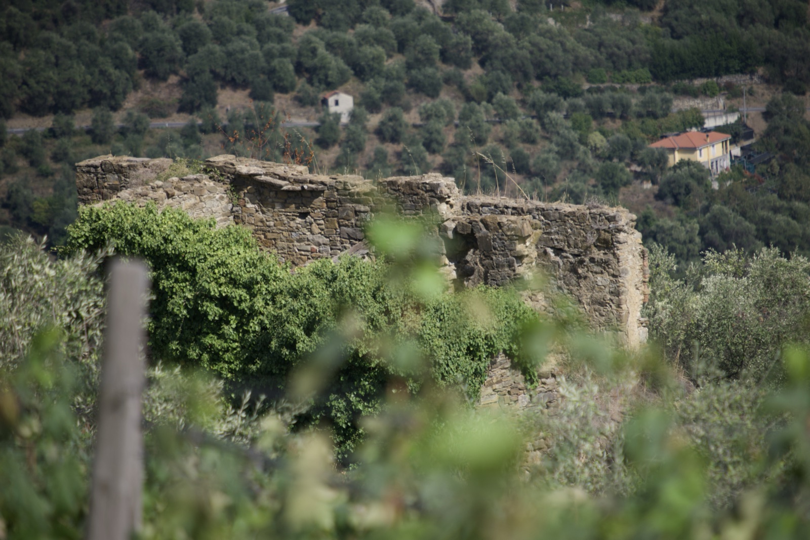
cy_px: 270
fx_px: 6748
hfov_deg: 6.9
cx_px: 405
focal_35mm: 300
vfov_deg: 4.6
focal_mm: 200
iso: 200
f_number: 5.6
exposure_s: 1/800
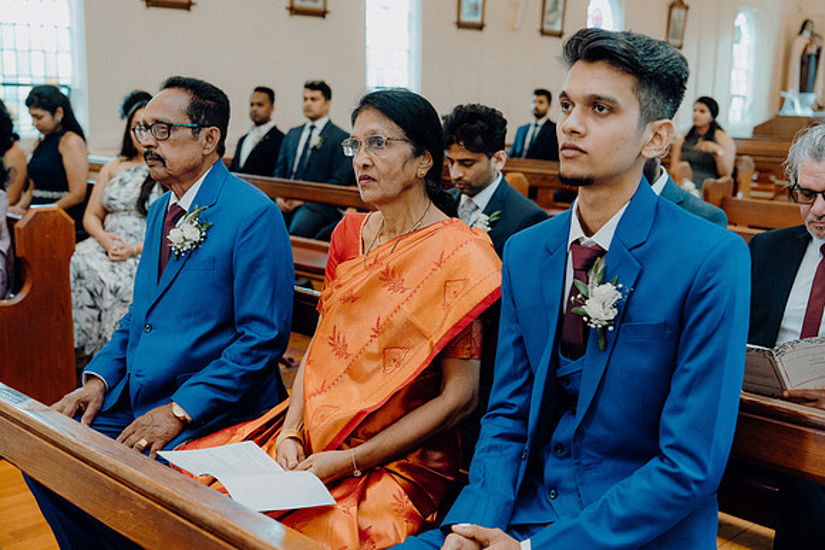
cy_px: 275
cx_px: 412
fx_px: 986
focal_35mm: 43
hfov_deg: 45.4
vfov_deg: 31.2
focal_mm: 43
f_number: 3.5
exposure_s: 1/250
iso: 2500
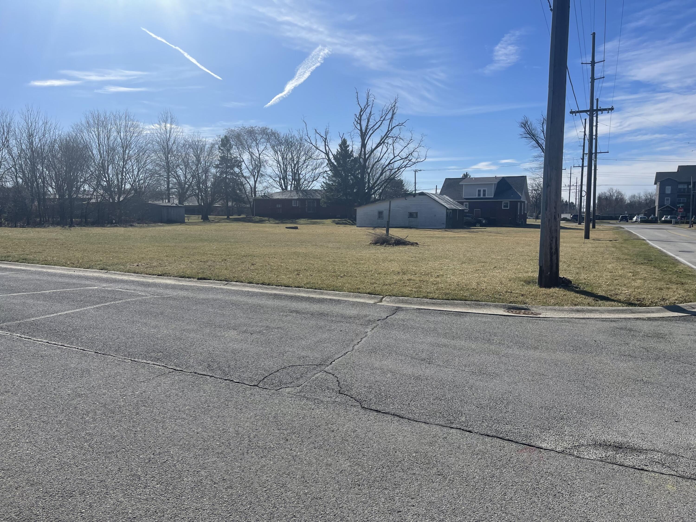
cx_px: 348
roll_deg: -1.2
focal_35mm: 25
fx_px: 503
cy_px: 261
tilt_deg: -4.1
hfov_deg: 69.4
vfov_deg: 54.9
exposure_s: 1/5917
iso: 32
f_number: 1.6
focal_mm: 5.1
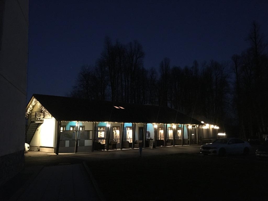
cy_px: 100
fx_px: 225
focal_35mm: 29
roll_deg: +1.8
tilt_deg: +9.9
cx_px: 134
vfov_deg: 48.2
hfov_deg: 61.7
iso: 320
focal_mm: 4.15
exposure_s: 1/4
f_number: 2.2
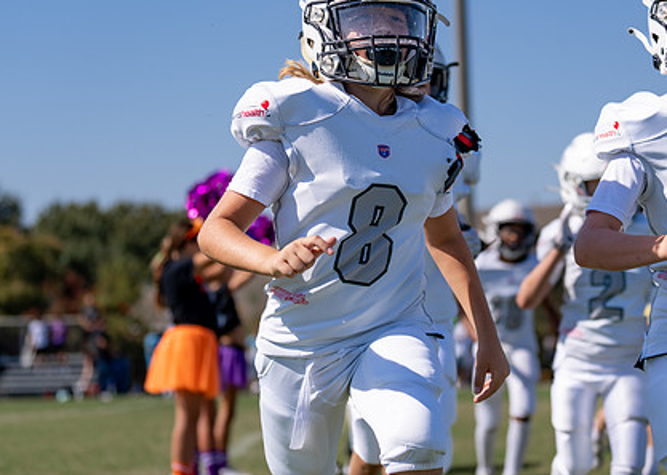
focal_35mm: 107
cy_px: 214
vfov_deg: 13.4
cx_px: 371
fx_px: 2025
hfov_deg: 18.7
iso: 100
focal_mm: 70
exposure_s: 1/2500
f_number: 2.8
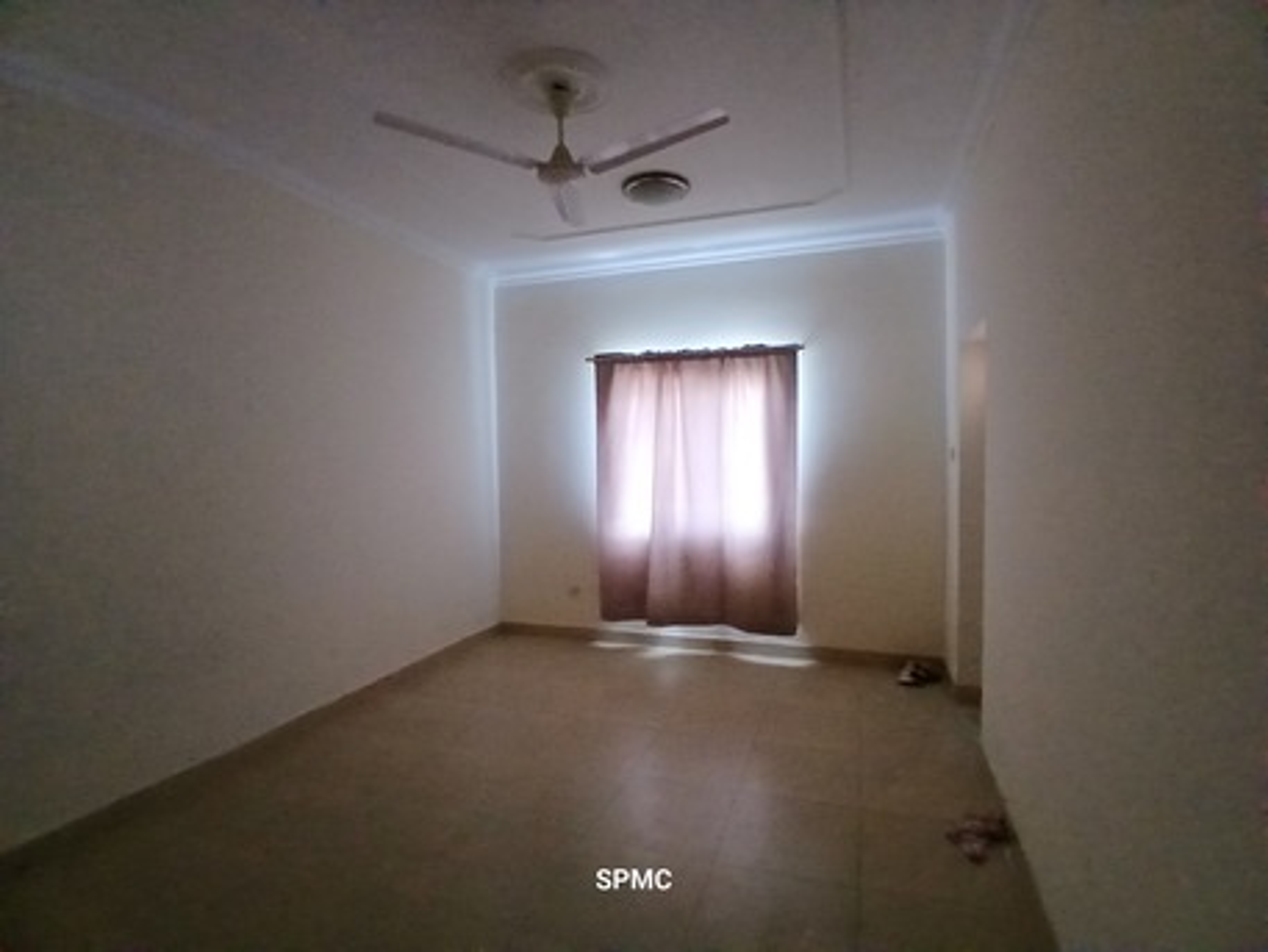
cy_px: 476
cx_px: 634
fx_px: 623
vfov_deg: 74.8
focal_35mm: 17
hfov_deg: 91.0
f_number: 2.2
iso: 1250
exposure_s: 1/7.69
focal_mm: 1.4
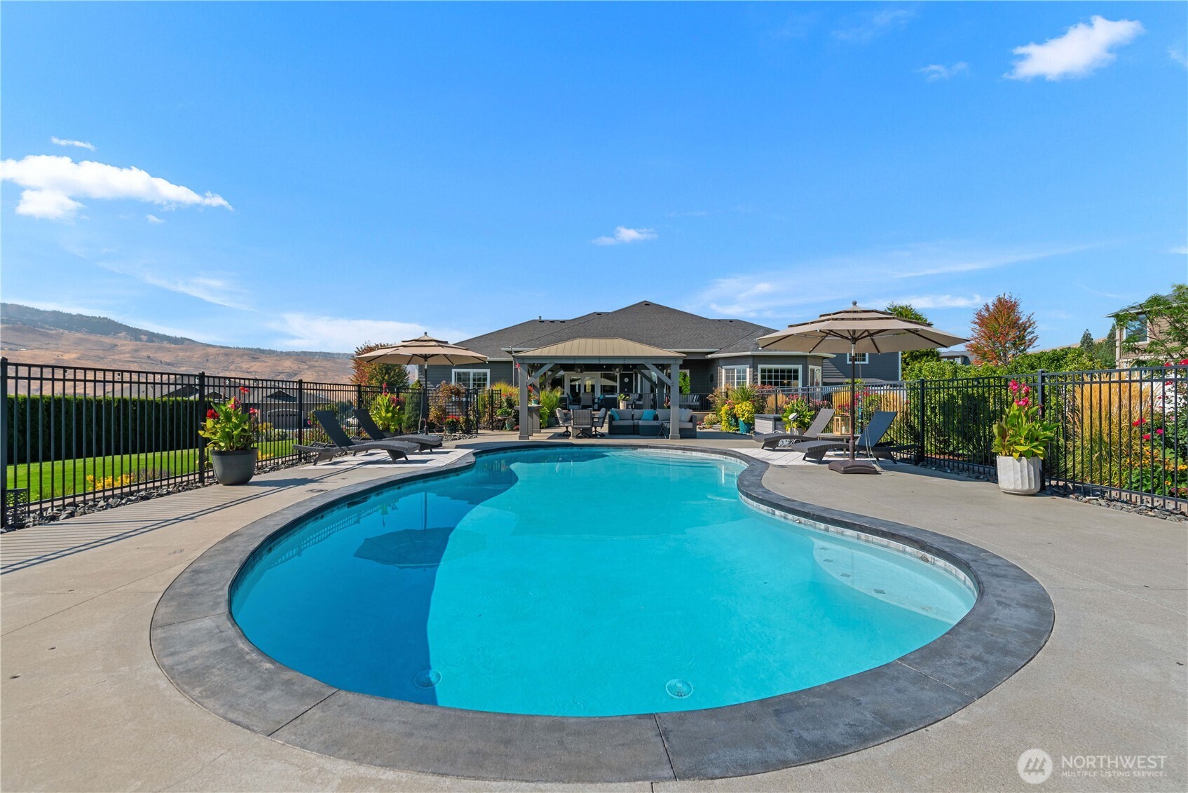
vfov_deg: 77.4
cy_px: 396
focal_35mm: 15
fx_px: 495
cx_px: 594
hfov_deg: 100.4
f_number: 8
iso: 100
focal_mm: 15
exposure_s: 1/500
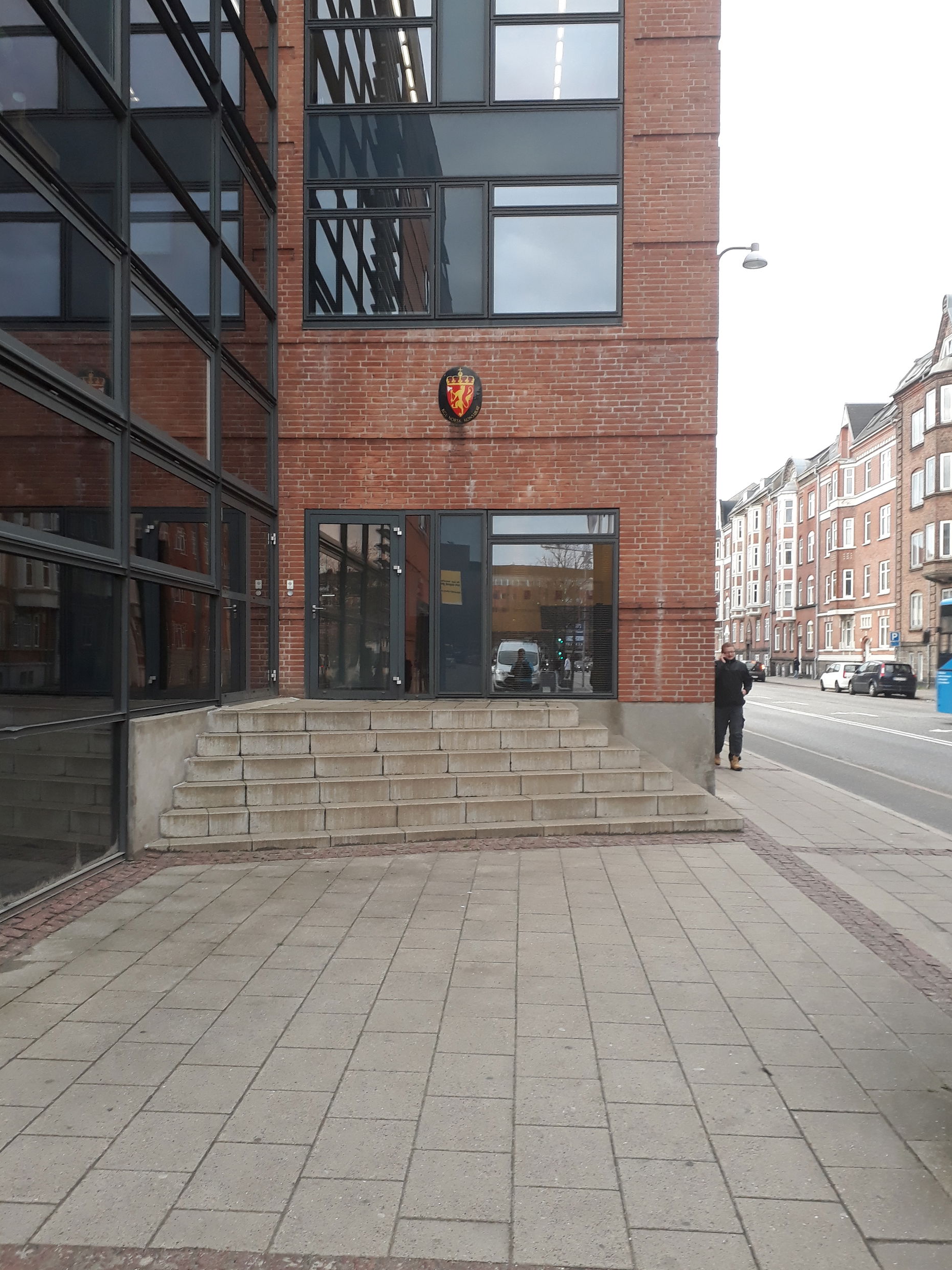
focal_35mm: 28
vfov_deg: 63.4
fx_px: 1027
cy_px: 655
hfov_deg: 49.7
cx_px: 492
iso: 80
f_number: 1.9
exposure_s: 1/100
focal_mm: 3.6
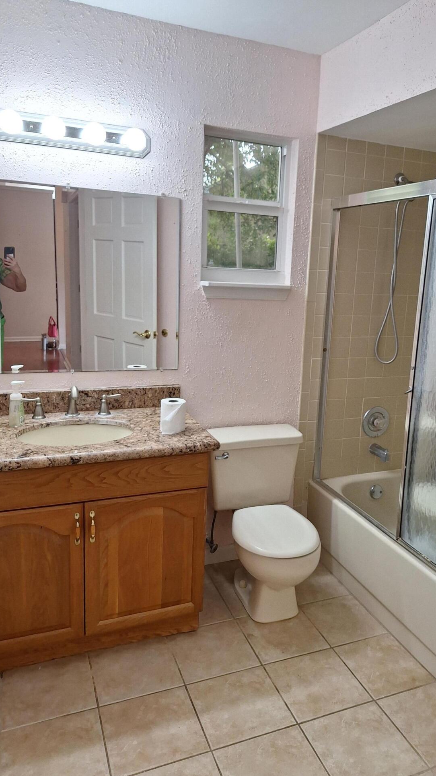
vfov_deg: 71.9
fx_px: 535
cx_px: 263
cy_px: 377
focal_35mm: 26
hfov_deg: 44.1
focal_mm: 5.54
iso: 40
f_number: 1.8
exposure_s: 1/60
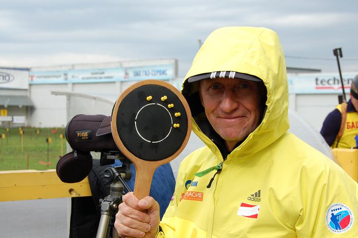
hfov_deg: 30.1
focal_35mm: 67
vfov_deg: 20.3
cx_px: 209
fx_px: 665
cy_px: 130
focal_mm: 38
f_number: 8
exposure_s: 1/250
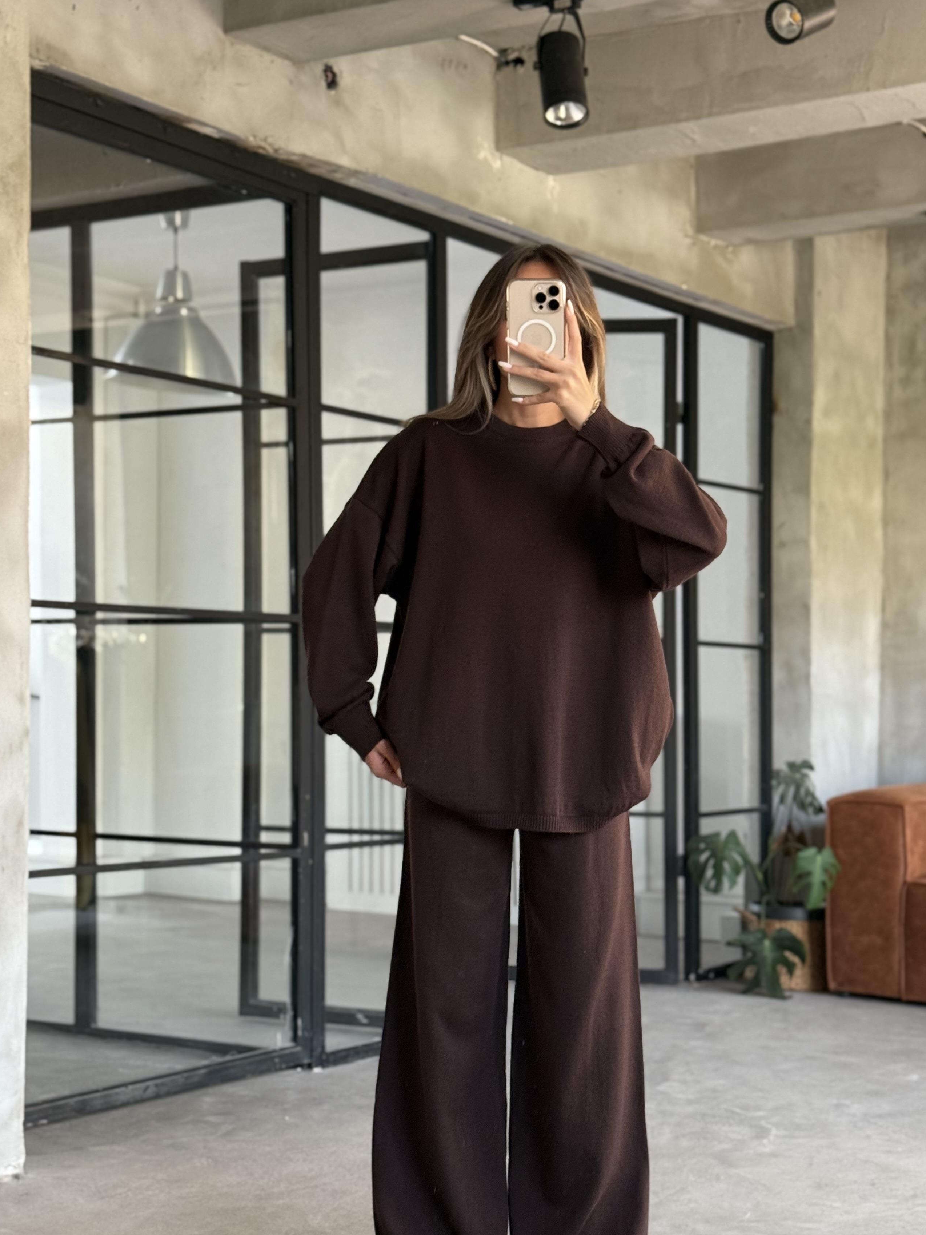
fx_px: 2033
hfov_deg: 25.6
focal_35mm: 57
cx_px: 540
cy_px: 691
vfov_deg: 33.7
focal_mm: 6.76
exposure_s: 1/60
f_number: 1.78
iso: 250
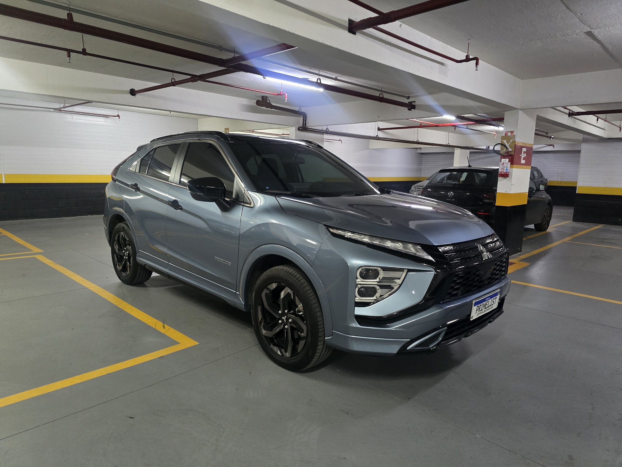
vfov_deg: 58.9
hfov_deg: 73.9
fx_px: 413
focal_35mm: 23
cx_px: 311
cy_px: 234
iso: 1250
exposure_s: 1/60
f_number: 1.7
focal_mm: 6.3
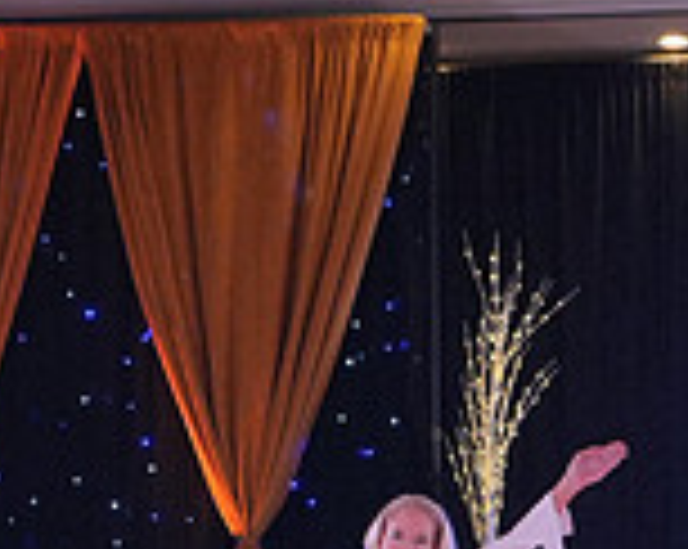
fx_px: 3762
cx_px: 733
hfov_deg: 10.3
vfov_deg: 8.2
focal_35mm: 185
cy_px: 718
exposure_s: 1/400
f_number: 4
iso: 1600
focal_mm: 35
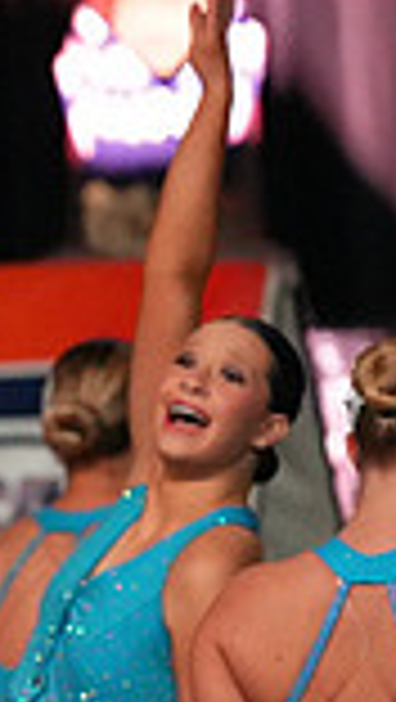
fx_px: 21738
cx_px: -738
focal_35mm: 1167
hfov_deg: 1.0
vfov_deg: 1.8
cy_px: 560
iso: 16000
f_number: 3.5
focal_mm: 300
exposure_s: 1/1250
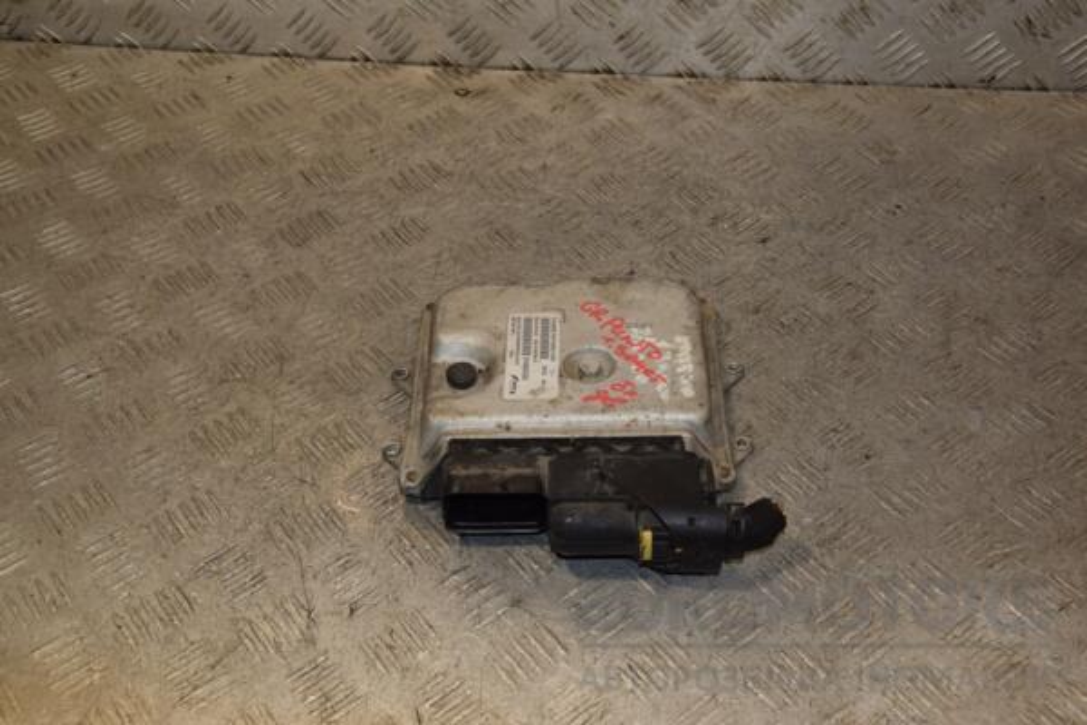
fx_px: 1449
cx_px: 544
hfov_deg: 41.1
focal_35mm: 48
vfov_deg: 28.1
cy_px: 362
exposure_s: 1/200
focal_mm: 32
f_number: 7.1
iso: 800
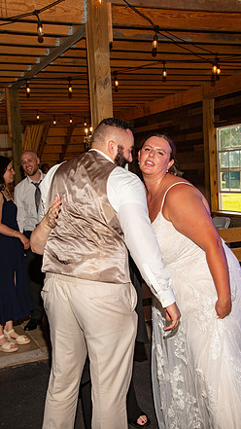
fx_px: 534
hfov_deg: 25.4
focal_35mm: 47
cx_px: 126
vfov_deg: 43.7
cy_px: 211
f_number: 13
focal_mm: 44
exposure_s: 1/125
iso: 400
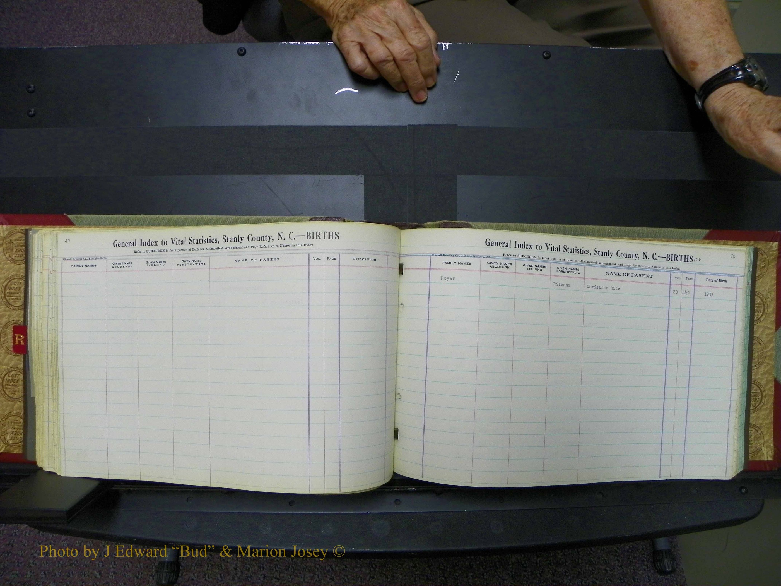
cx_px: 390
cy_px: 293
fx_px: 587
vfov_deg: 53.1
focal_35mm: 26
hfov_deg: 67.3
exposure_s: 1/30
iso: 125
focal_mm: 4.6
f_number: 2.8
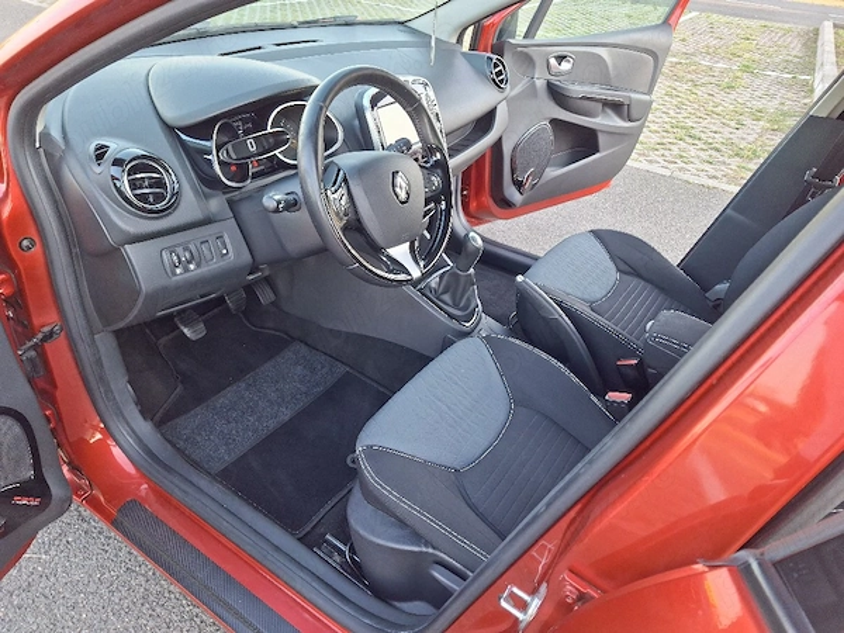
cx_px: 422
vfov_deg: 58.9
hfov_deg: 73.9
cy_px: 316
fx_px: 561
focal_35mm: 23
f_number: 1.8
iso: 100
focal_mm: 5.54
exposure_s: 1/100
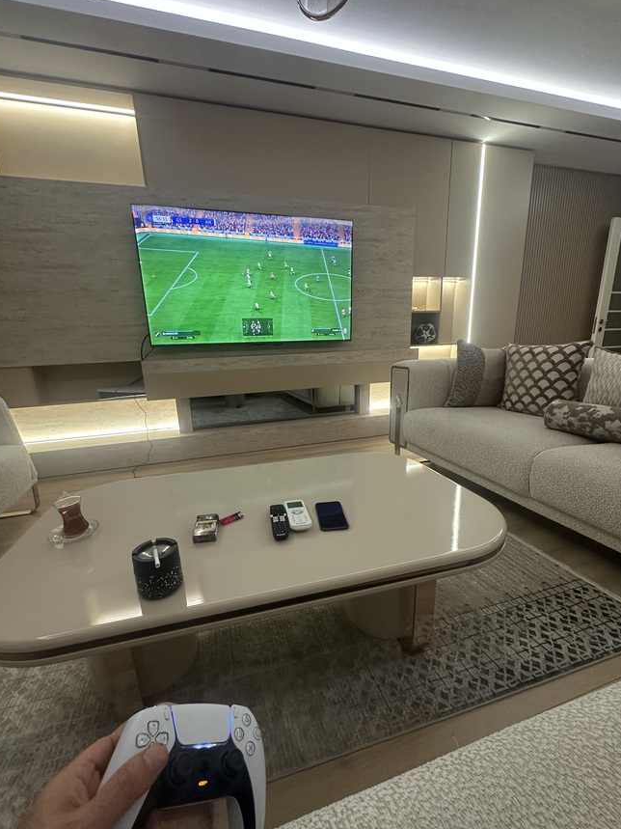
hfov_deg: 81.7
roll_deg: +1.1
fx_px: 359
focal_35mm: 15
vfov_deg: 98.1
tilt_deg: -15.4
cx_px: 305
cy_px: 439
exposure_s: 1/60
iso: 320
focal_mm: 2.22
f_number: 2.2
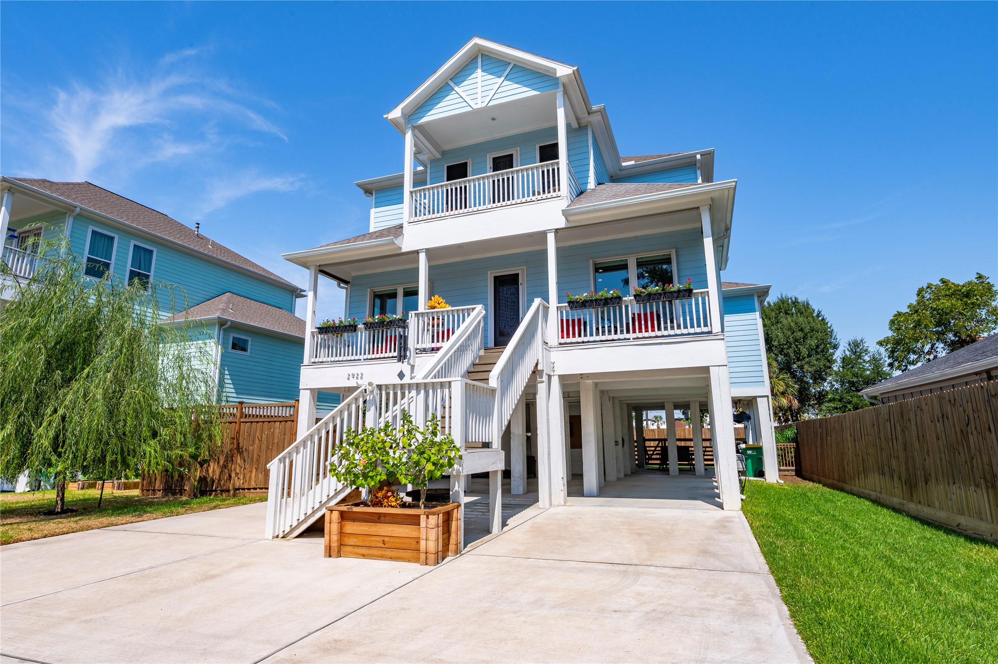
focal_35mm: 19
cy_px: 332
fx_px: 526
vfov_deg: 64.5
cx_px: 499
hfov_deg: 86.9
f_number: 14
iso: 125
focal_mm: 19
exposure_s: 1/200
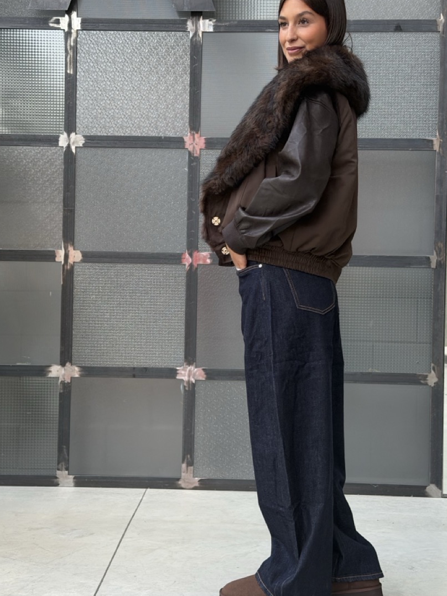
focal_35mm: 57
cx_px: 213
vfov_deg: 33.8
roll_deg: -0.2
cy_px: 289
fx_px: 982
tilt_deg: -0.5
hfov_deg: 25.6
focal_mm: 6.76
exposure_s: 1/60
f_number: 1.78
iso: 200
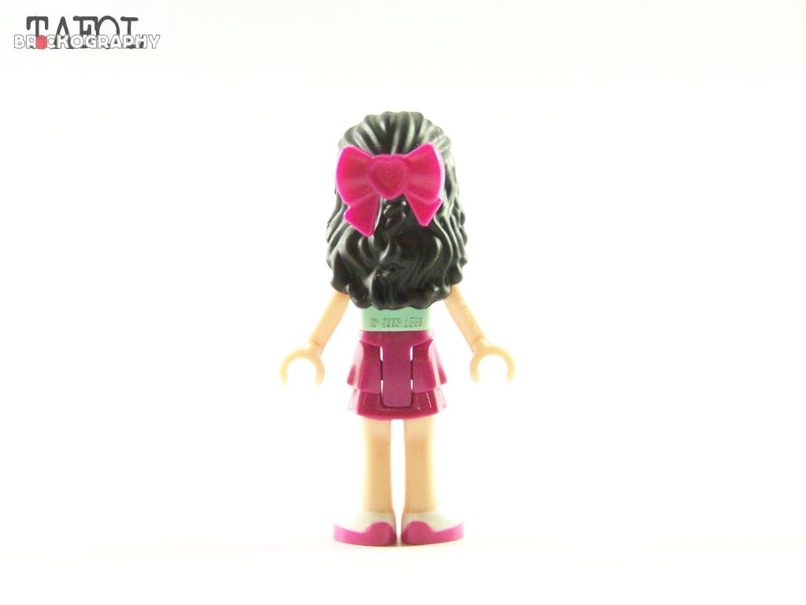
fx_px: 1909
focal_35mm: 82
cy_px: 302
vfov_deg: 18.0
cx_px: 403
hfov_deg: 23.8
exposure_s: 1/45
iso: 400
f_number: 3.2
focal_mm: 13.7
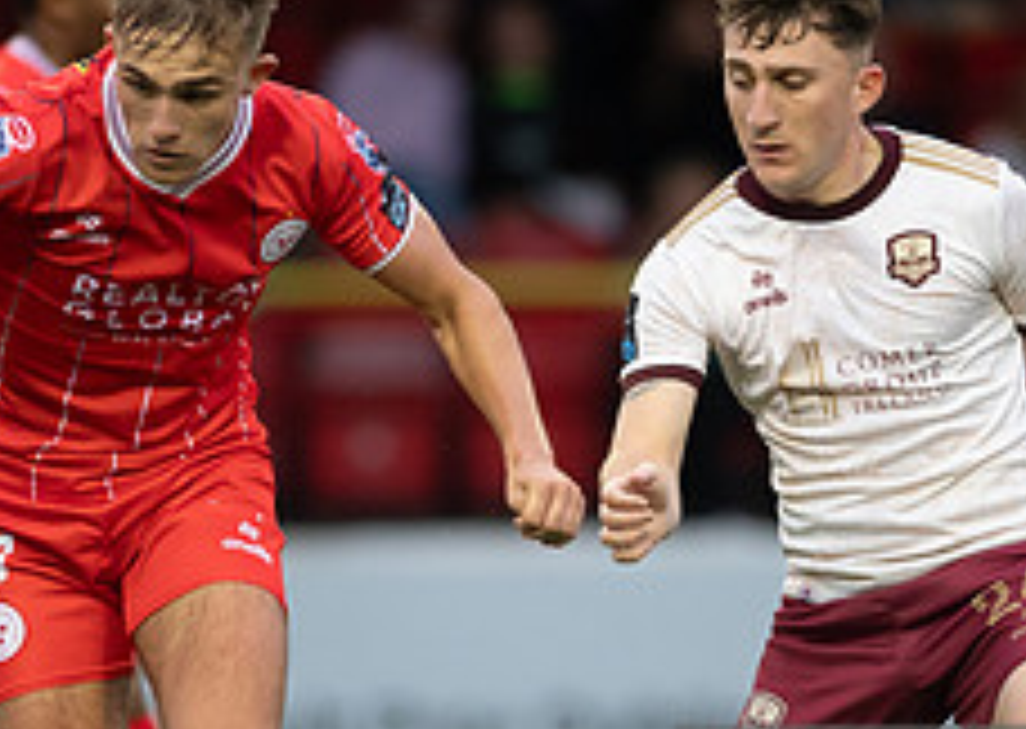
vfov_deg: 1.6
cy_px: 492
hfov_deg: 2.3
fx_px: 25830
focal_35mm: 888
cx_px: 597
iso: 2500
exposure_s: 1/1250
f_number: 2.8
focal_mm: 300
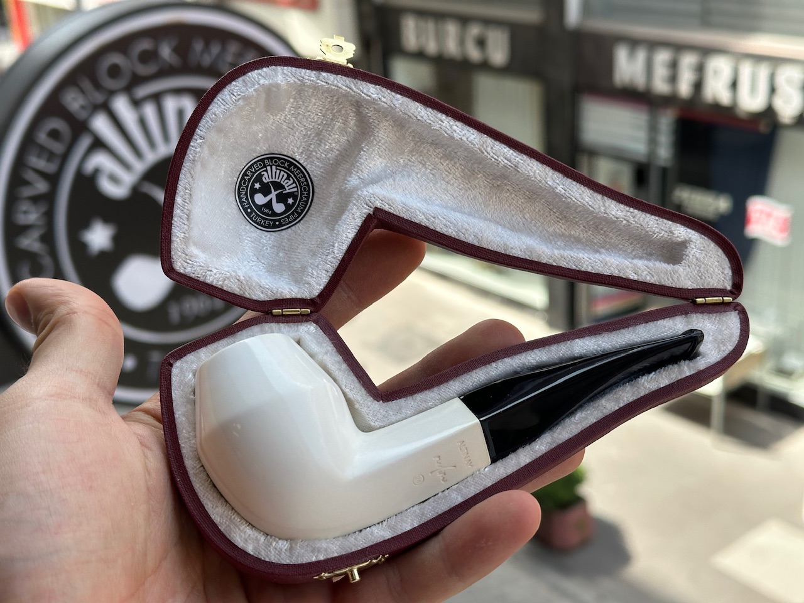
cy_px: 302
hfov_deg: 39.7
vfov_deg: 30.3
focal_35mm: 48
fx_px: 1115
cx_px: 402
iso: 64
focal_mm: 6.86
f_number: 1.78
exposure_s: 1/919
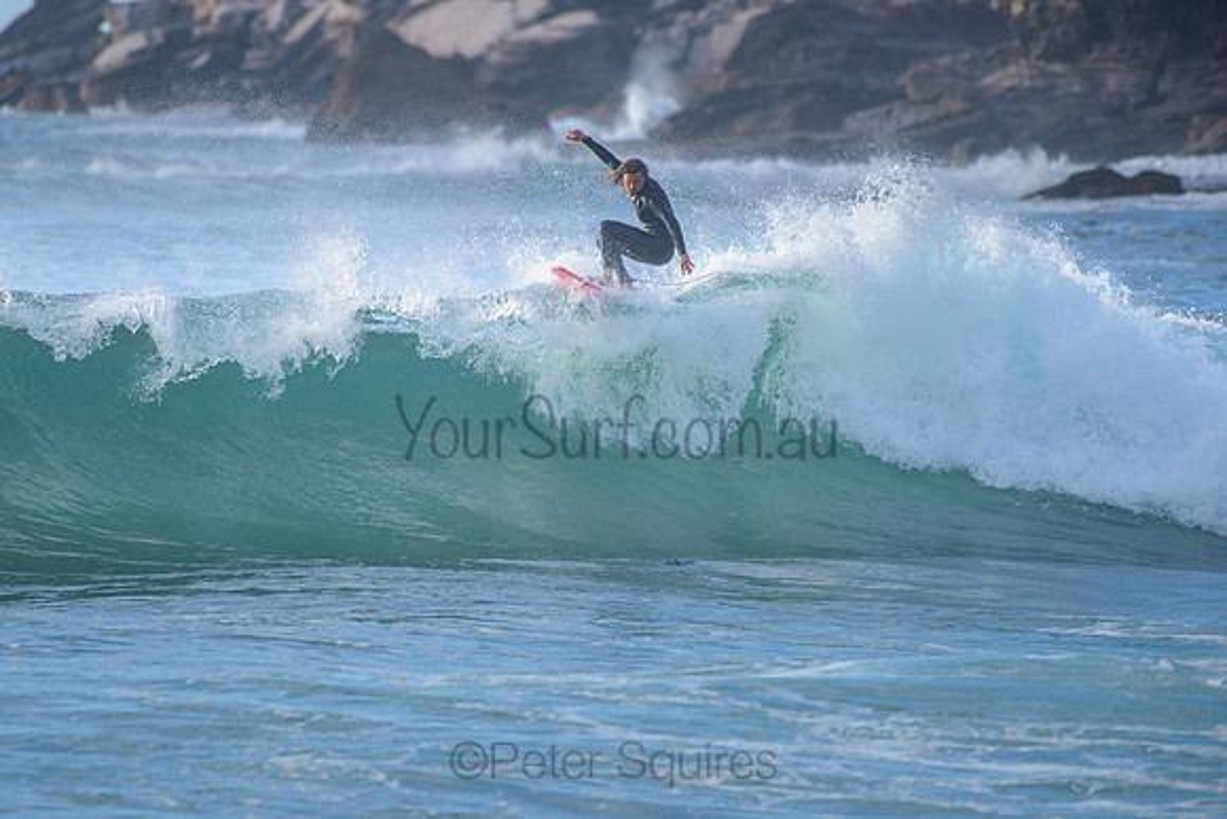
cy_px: 338
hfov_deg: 3.4
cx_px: 475
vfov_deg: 2.2
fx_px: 20909
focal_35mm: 613
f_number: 5.6
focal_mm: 500
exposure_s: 1/2000
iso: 800
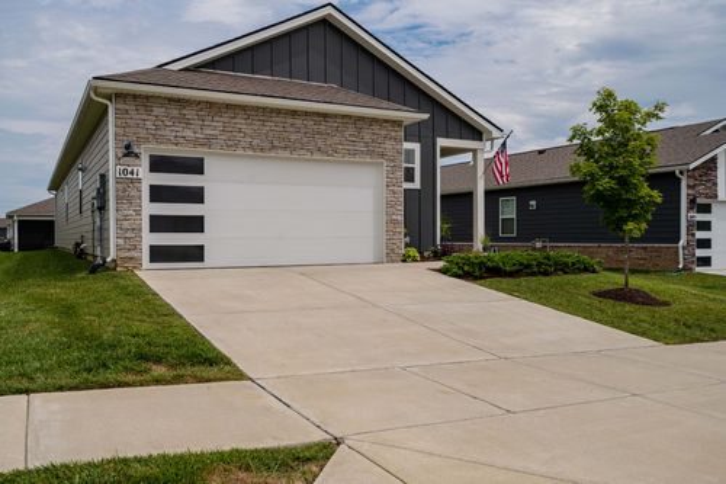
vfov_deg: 43.6
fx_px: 605
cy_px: 242
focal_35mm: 30
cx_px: 363
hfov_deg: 61.9
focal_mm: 30
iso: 100
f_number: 6.3
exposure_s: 1/640
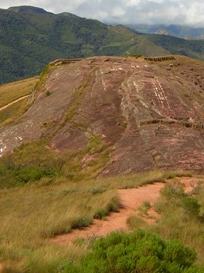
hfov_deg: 17.5
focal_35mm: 84
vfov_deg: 23.2
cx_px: 130
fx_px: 660
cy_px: 84
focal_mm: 7.6
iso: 50
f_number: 6.6
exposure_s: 1/244
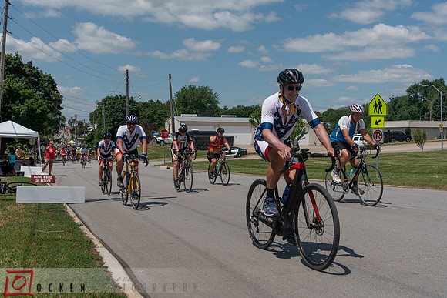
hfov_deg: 48.4
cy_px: 149
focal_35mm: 40
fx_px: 497
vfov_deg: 33.4
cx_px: 224
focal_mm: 40
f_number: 5.6
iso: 200
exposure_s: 1/1600
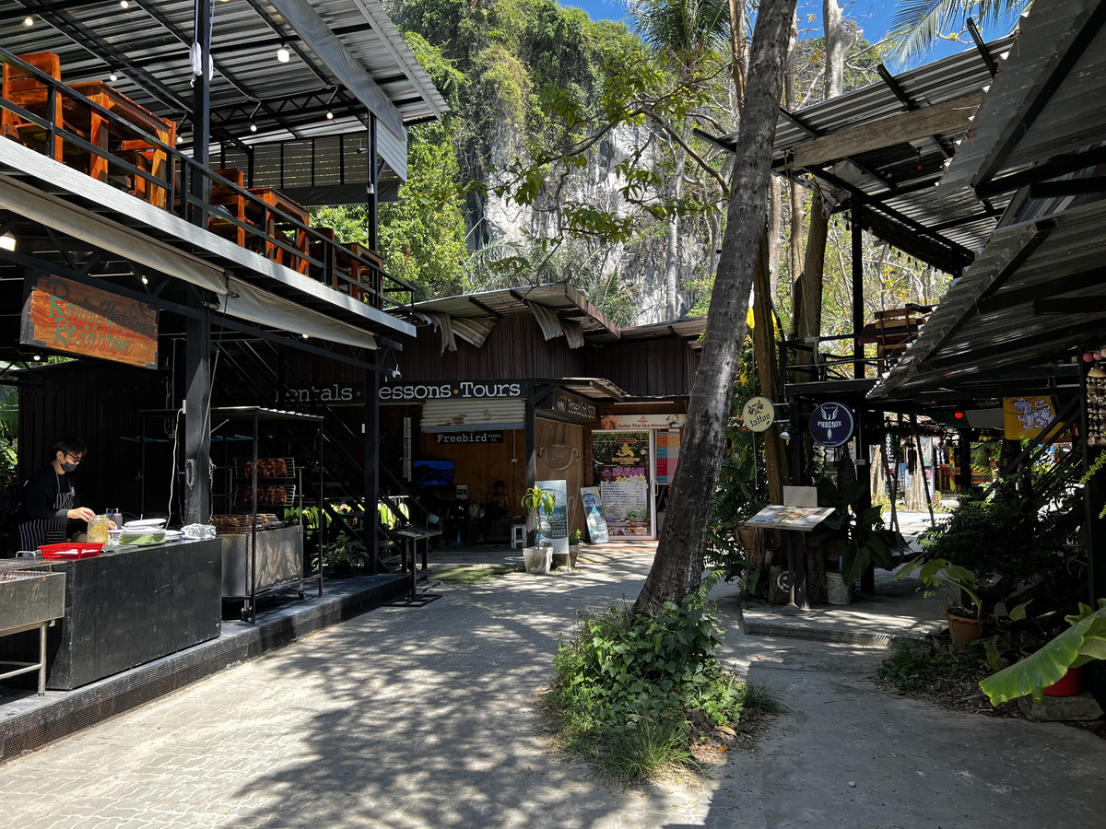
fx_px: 831
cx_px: 553
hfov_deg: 67.3
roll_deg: +0.8
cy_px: 414
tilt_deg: +3.2
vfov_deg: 53.1
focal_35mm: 26
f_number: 1.5
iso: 50
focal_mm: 5.7
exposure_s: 1/700
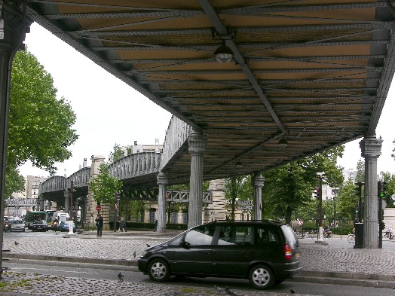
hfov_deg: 34.3
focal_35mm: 56
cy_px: 153
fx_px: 639
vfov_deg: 26.1
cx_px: 193
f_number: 6.8
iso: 50
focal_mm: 12.7
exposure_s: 1/91.1
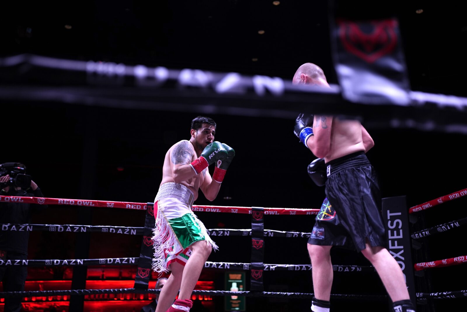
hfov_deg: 43.6
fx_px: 584
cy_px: 156
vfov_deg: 29.9
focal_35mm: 45
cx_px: 234
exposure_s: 1/640
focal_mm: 45
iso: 800
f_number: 2.2
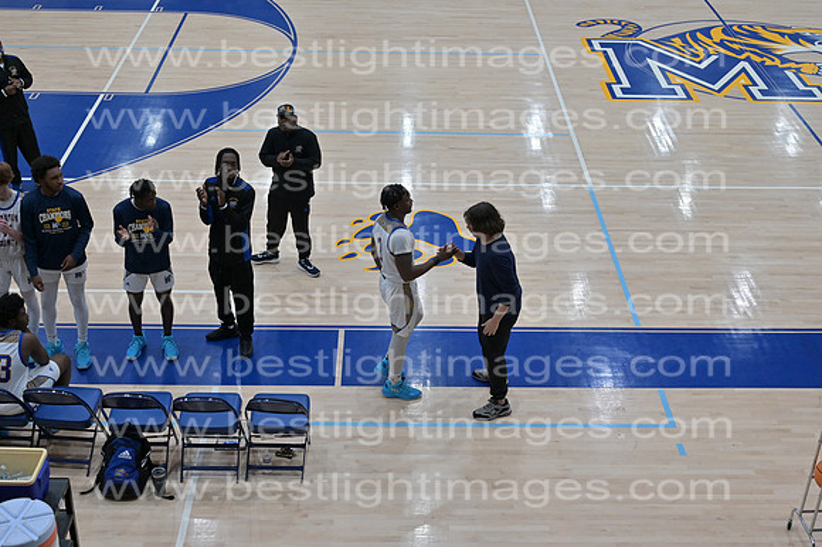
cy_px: 274
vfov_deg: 27.0
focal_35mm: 50
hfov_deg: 39.6
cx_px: 411
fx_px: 1141
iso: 2500
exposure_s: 1/400
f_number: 4
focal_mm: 50
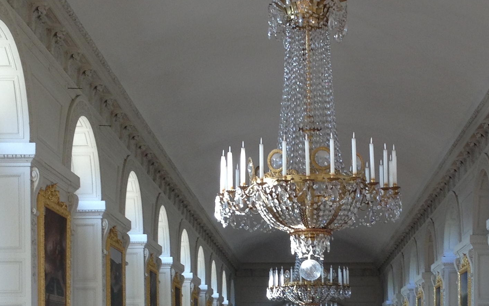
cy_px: 313
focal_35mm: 86
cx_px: 305
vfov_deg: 14.9
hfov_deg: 24.0
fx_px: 1146
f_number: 2.4
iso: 50
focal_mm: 4.28
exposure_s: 1/60
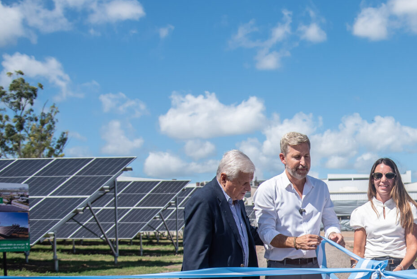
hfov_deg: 30.9
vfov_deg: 21.5
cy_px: 244
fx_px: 718
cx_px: 373
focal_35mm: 62
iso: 320
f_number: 4
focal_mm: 30
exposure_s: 1/4000
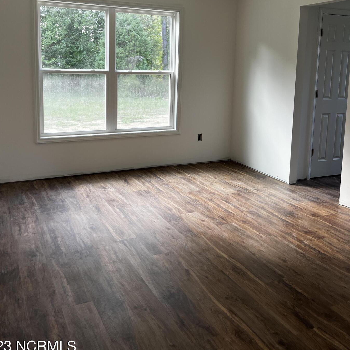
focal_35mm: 34
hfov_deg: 48.4
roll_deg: -0.9
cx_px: 162
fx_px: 389
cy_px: 111
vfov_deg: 47.5
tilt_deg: -7.3
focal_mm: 5.7
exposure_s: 1/121
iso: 64
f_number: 1.5
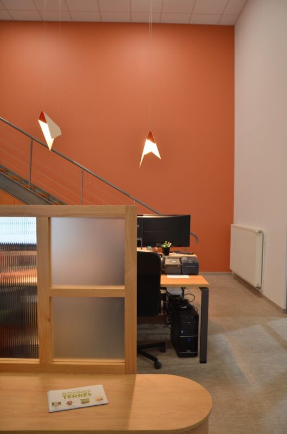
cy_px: 217
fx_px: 324
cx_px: 144
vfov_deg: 67.5
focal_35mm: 27
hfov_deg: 47.7
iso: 720
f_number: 4
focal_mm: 18
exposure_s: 1/60
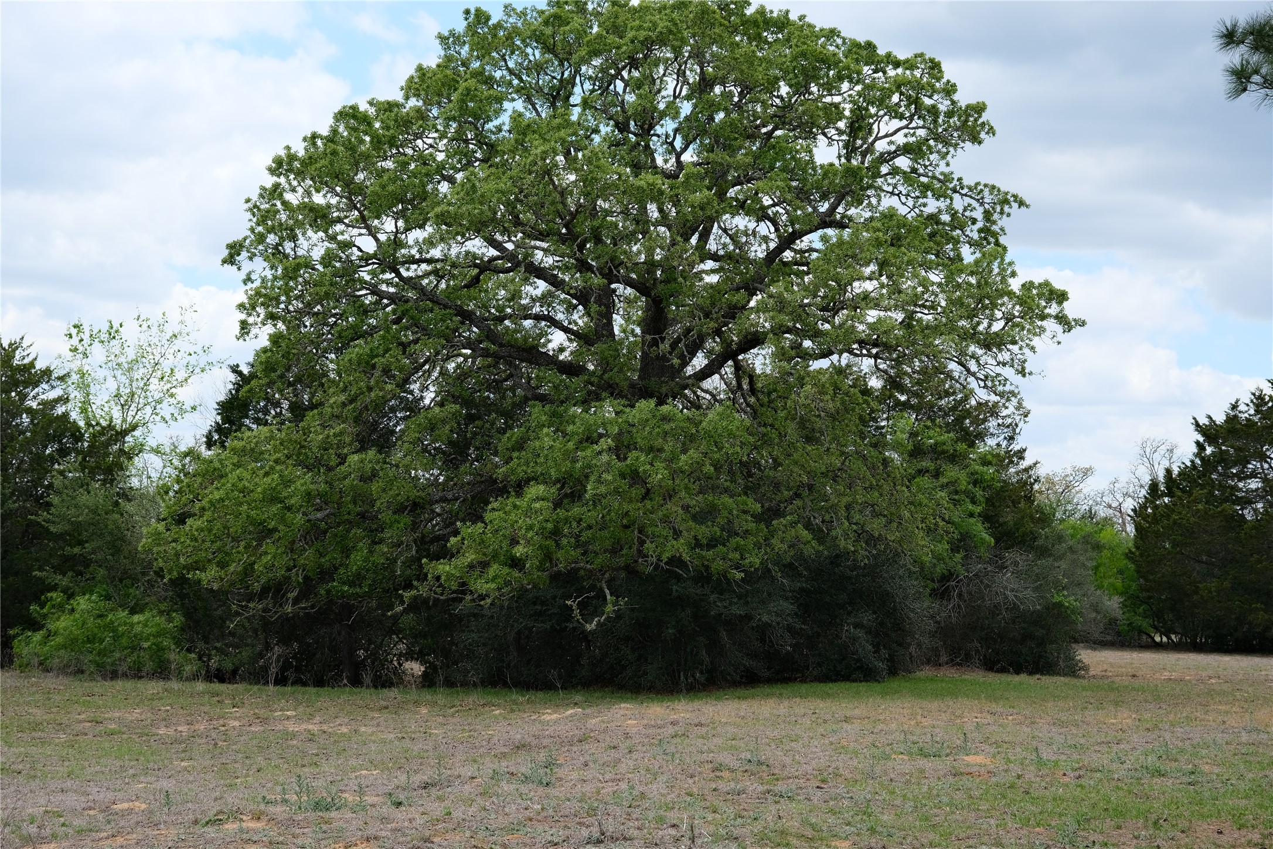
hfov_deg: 32.4
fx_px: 2192
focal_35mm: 62
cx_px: 636
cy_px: 424
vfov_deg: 21.9
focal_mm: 41.1
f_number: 5.6
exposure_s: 1/500
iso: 320
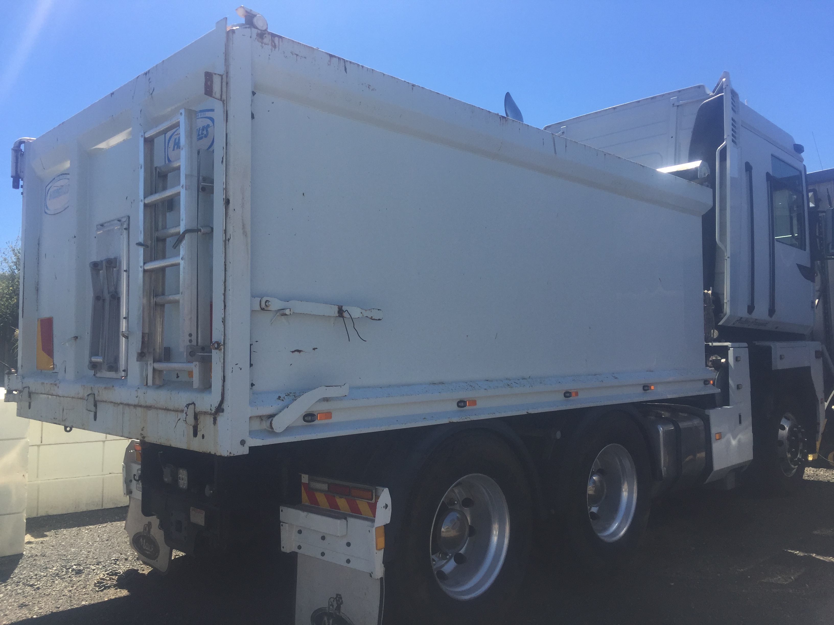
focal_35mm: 29
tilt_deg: +4.6
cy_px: 312
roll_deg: +0.2
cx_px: 417
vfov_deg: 48.2
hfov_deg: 61.7
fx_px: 699
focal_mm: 4.15
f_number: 2.2
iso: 32
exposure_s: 1/1464
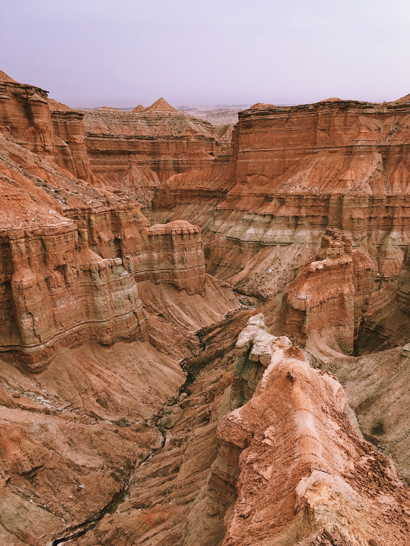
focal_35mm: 29
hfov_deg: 48.2
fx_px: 458
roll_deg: +1.5
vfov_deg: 61.7
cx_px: 205
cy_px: 273
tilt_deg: -20.0
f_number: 2.2
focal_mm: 4.15
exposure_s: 1/1083
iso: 25
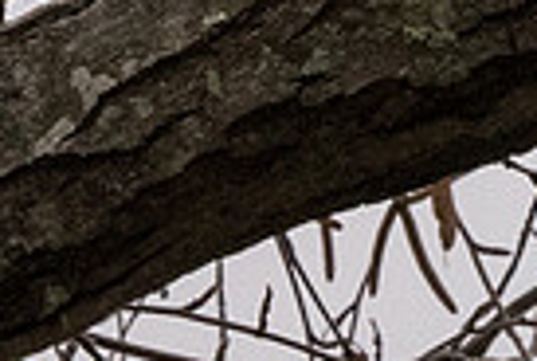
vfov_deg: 0.6
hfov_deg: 0.9
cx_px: 191
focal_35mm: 2319
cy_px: 639
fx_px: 34667
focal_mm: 200
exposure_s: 1/1000
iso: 2000
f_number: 16
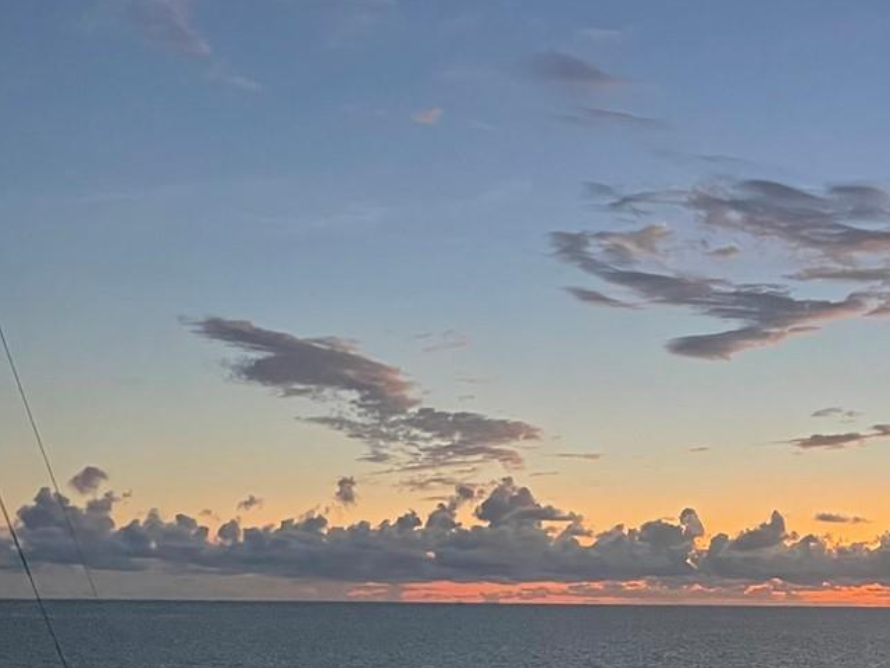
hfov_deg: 26.8
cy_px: 764
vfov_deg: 21.3
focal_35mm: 65
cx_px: 1033
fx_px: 1671
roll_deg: -0.3
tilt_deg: -5.1
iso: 500
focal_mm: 4.2
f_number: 1.6
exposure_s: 1/40
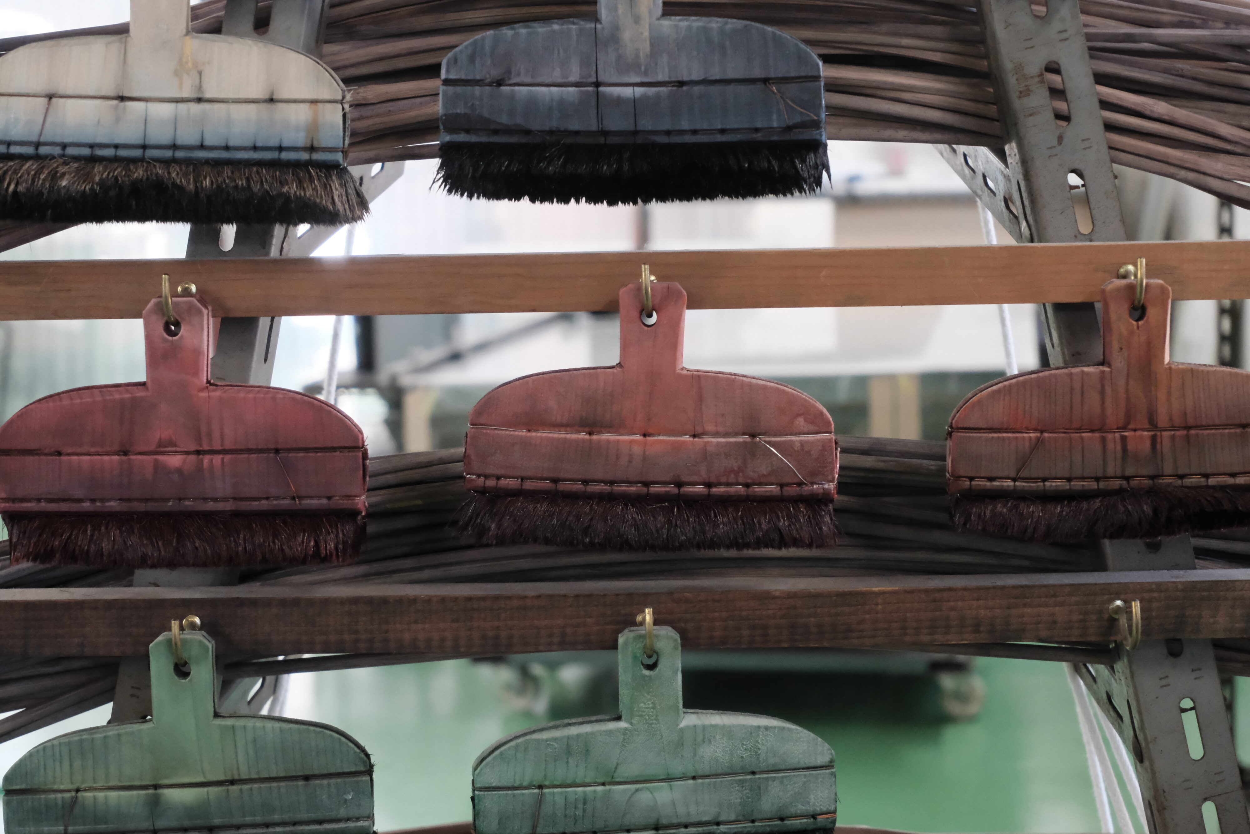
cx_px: 625
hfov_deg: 29.7
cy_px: 417
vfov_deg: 20.0
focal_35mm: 68
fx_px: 2361
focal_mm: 45
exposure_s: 1/105
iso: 6400
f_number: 5.6
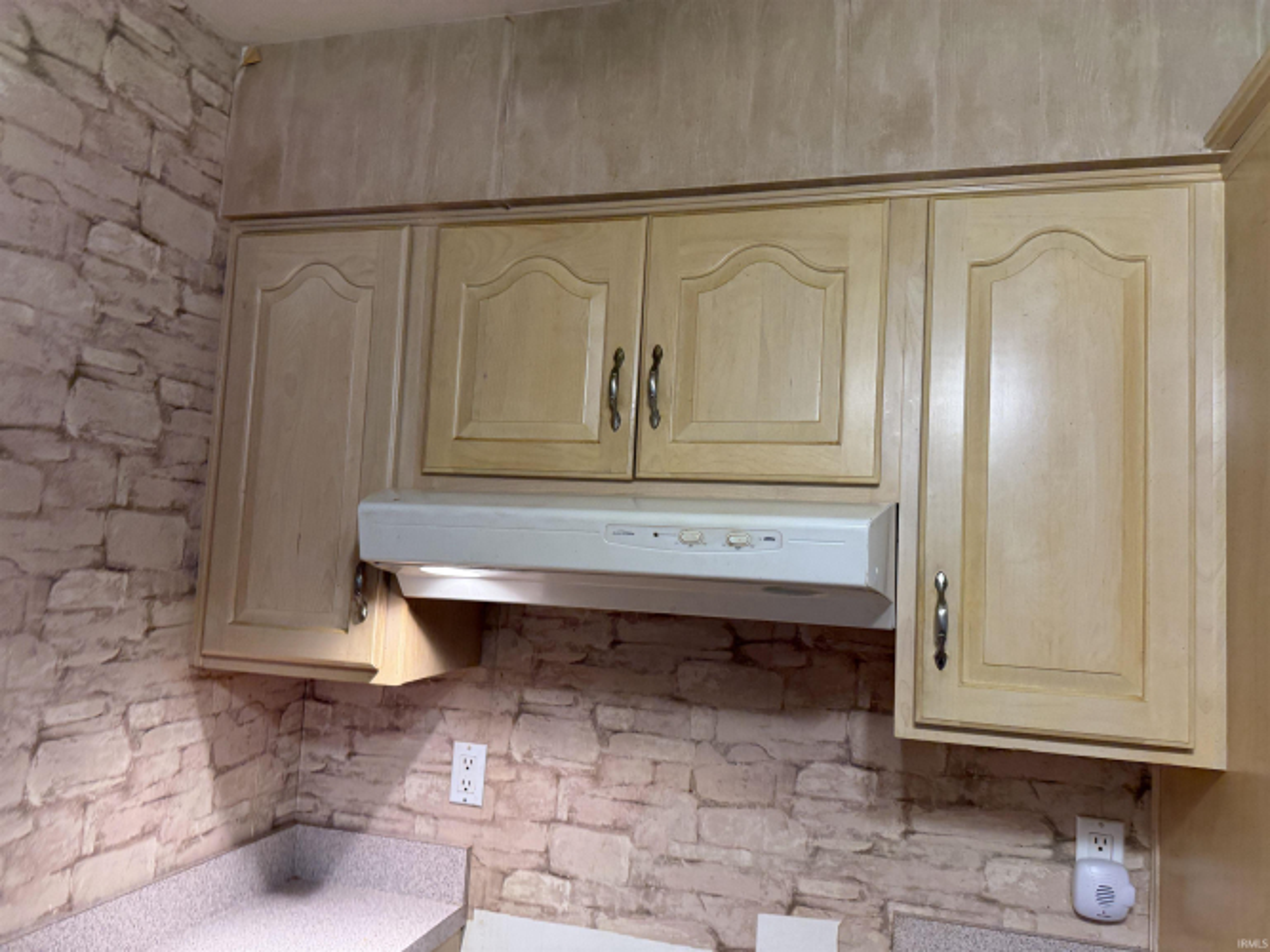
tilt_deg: +6.8
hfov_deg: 71.6
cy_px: 476
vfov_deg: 56.8
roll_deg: -4.9
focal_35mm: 24
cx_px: 635
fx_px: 880
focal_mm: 6.76
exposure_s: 1/120
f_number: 1.78
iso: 125
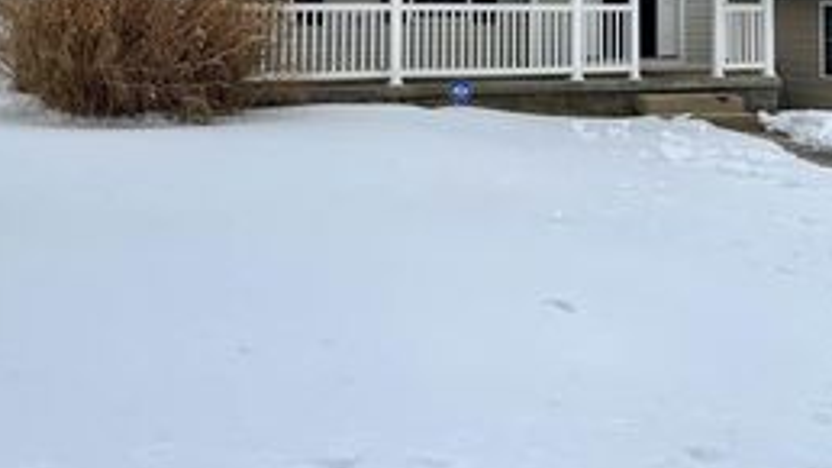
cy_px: -89
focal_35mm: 55
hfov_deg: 37.8
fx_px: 1213
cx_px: 464
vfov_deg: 20.5
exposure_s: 1/6579
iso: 50
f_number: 1.5
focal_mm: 5.7
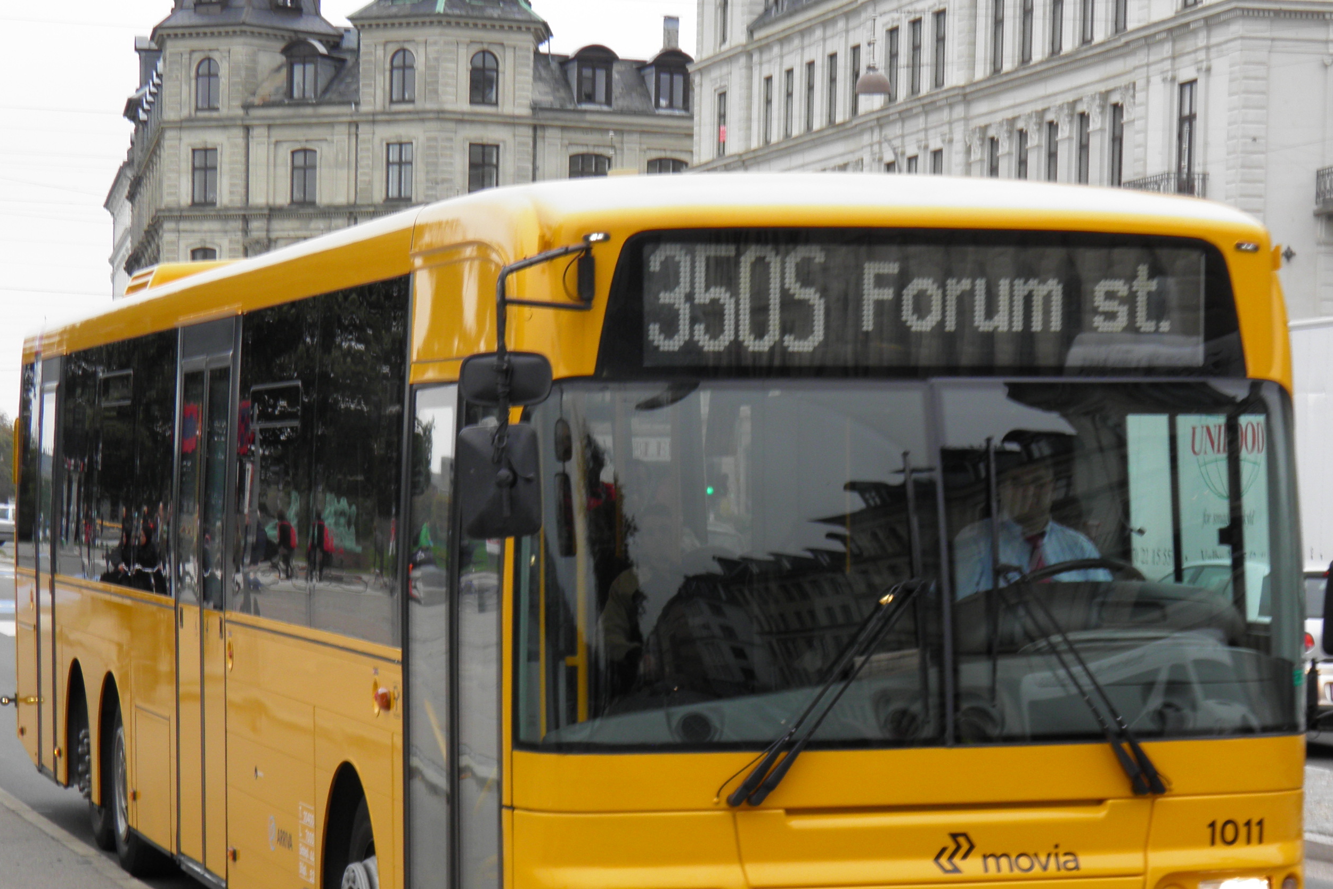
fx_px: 3666
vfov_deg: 13.8
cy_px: 618
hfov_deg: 20.6
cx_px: 698
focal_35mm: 99
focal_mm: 13.2
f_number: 3.9
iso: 50
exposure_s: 1/60
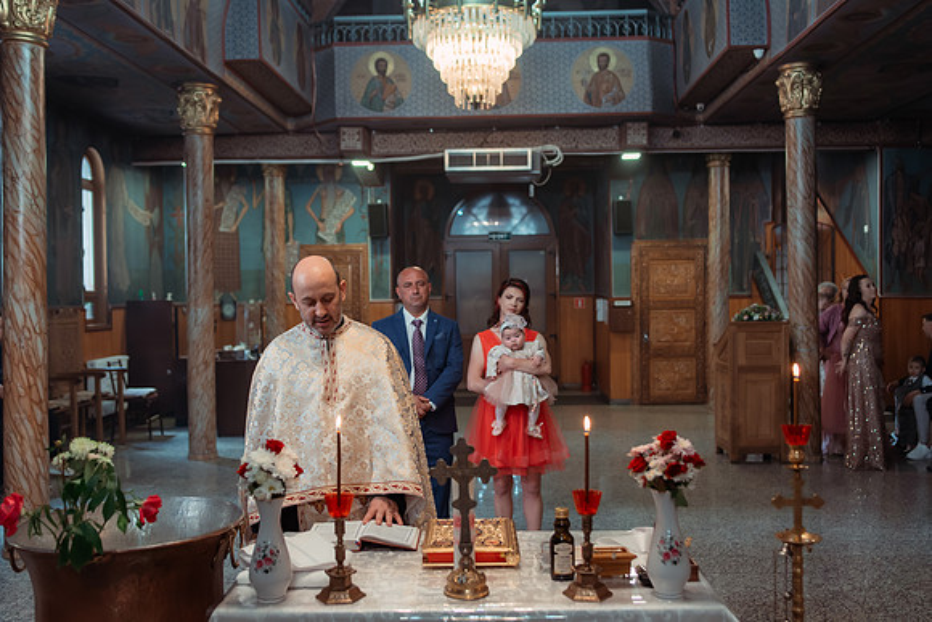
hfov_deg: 54.4
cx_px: 466
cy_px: 311
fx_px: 906
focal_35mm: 35
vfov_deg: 37.9
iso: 1600
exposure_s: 1/200
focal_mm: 35
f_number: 2.8
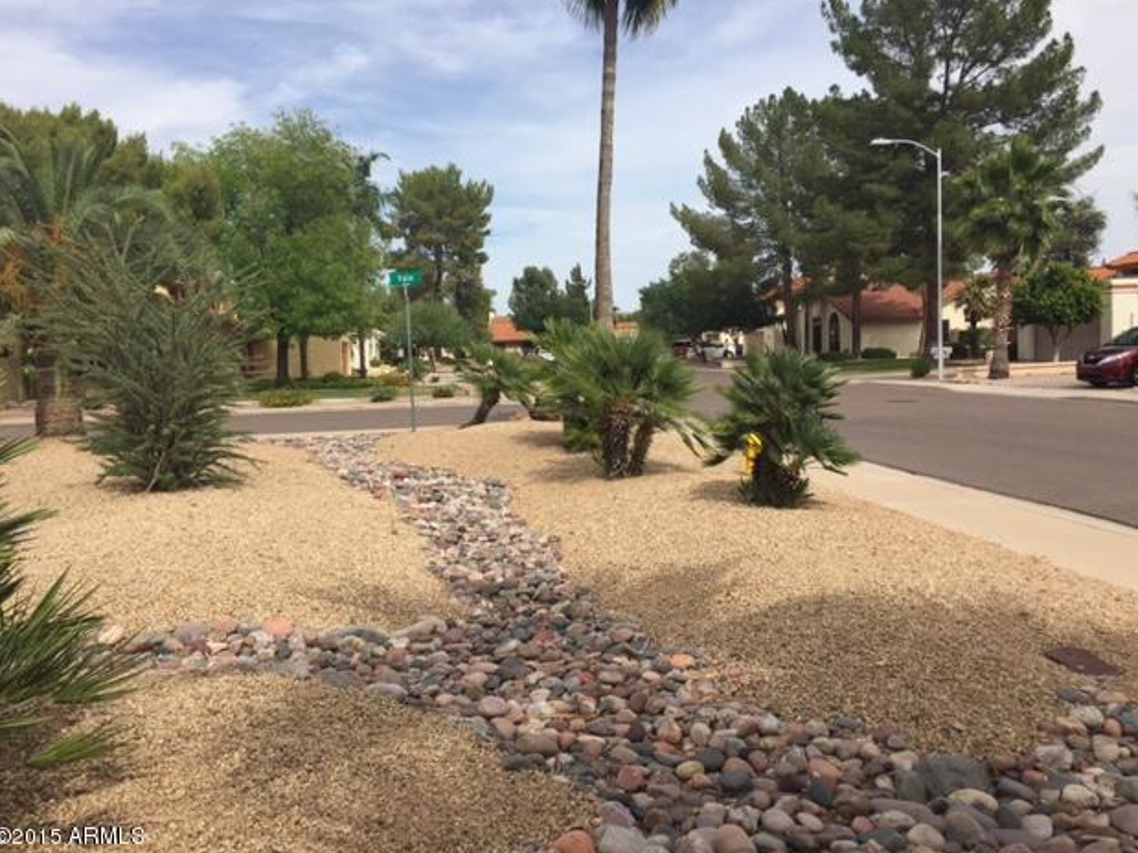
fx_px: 986
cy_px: 432
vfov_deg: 46.8
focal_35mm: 30
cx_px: 572
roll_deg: +0.8
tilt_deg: -5.3
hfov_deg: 60.0
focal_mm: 4.15
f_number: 2.2
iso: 32
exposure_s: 1/2326
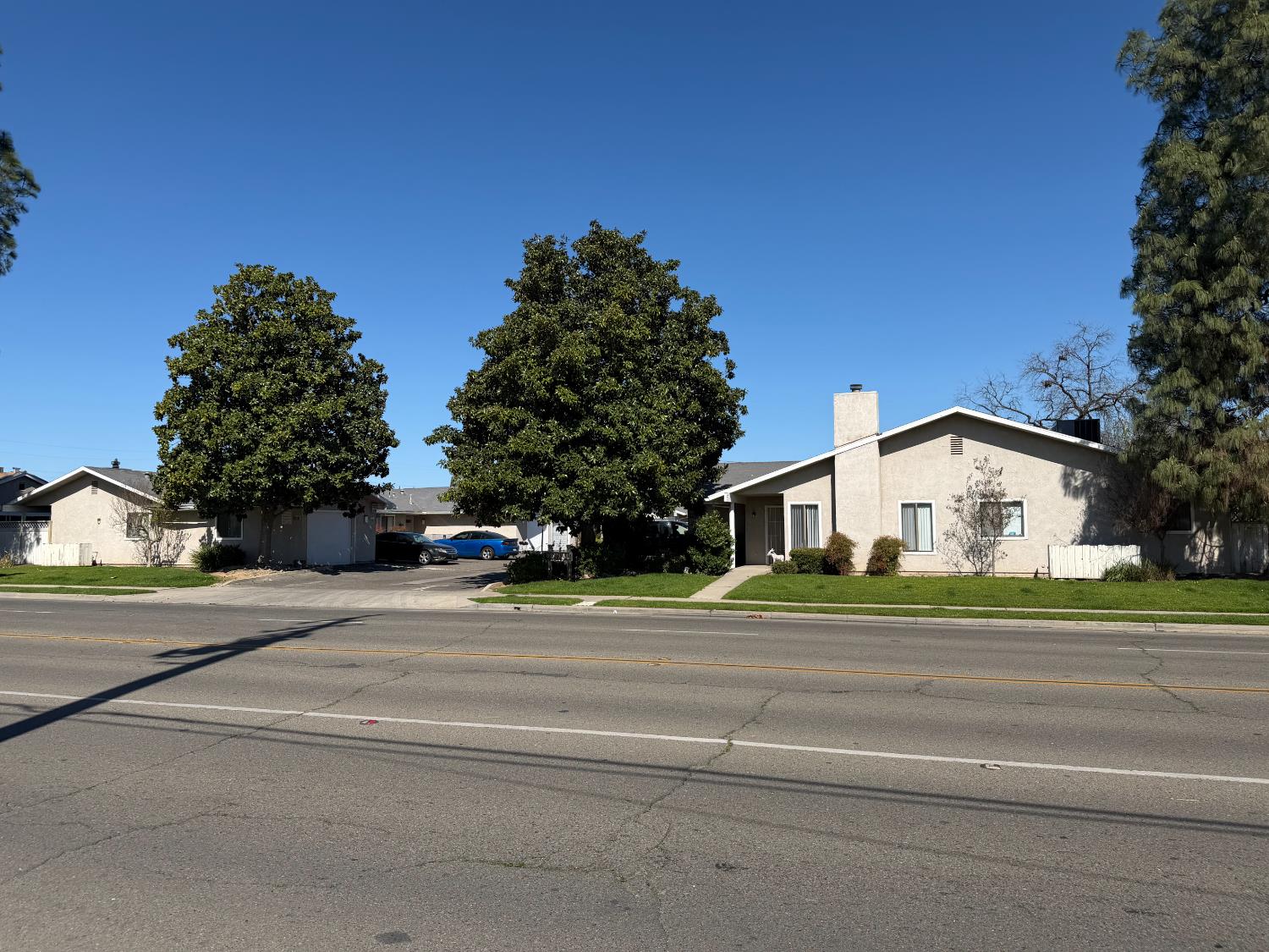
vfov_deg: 56.8
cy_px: 476
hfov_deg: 71.6
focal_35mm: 24
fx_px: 880
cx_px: 634
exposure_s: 1/5714
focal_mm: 6.76
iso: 80
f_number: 1.78
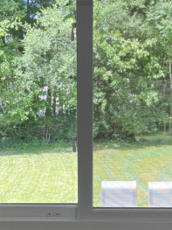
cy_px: 187
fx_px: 438
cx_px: 70
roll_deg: +1.1
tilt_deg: -13.3
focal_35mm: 66
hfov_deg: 22.2
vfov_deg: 28.7
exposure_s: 1/123
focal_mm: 5.1
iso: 32
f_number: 1.6
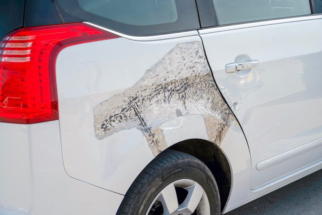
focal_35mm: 60
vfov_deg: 22.6
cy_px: 108
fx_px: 537
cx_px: 161
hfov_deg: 33.4
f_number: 5.6
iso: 320
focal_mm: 39.7
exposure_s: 1/480
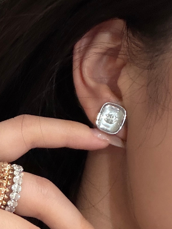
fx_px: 623
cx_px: -8
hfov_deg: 15.4
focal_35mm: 94
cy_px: 98
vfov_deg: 20.9
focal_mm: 2.71
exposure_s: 1/50
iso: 320
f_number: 1.9
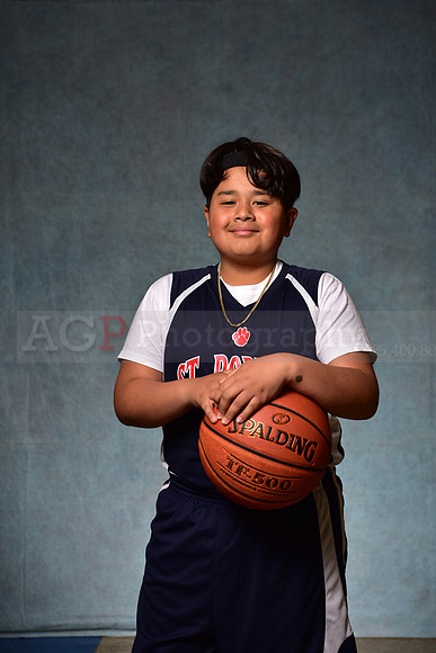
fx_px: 1271
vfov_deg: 28.8
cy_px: 326
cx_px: 218
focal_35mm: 70
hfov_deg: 19.5
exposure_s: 1/200
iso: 100
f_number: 5
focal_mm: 70
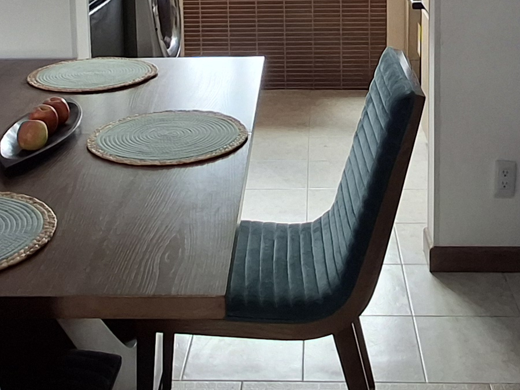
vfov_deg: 23.9
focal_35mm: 58
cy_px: -18
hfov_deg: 33.2
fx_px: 871
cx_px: 277
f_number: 2.2
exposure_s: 1/120
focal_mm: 1.64
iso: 50
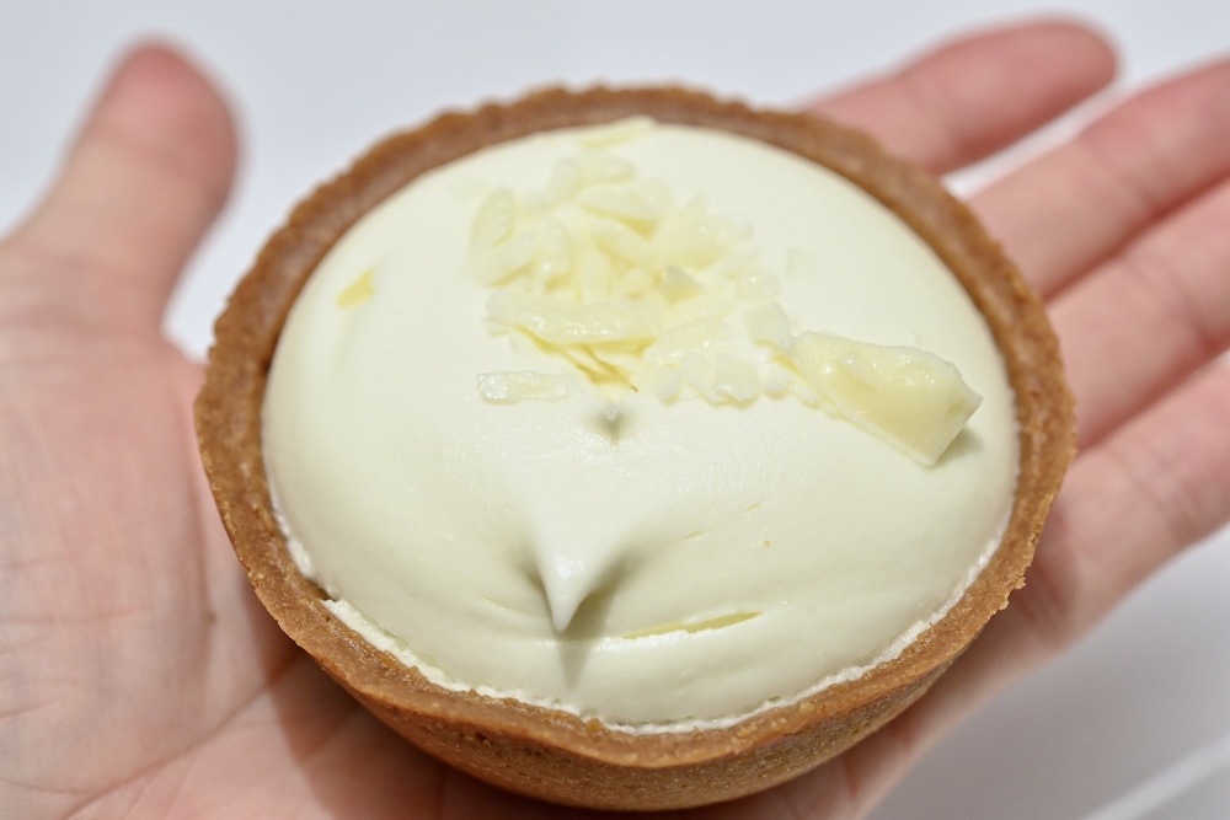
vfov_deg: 22.6
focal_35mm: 60
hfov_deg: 33.4
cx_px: 615
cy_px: 410
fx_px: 2050
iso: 4000
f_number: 8
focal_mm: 60
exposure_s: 1/160
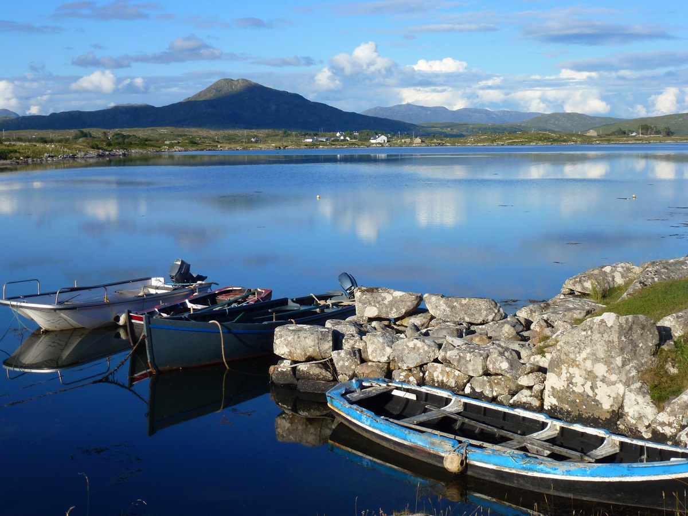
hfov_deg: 37.5
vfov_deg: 28.6
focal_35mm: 51
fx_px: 1014
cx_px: 344
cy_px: 258
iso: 100
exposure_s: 1/800
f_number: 4.1
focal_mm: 8.7
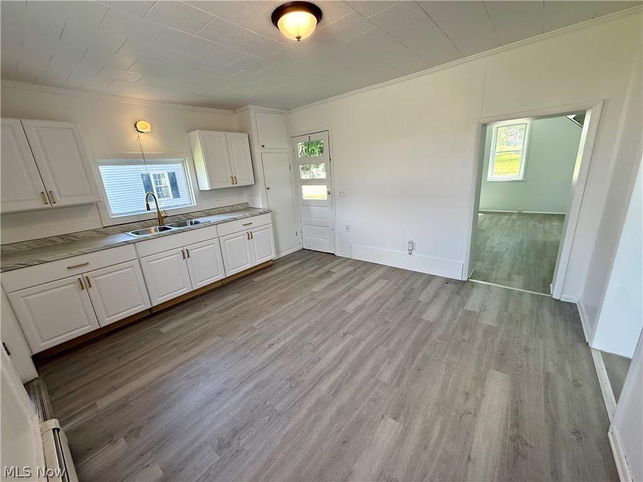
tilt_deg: -15.6
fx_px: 260
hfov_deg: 102.1
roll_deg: +3.9
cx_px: 322
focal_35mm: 14
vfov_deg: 85.7
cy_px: 241
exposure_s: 1/120
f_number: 2.2
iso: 100
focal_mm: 2.22
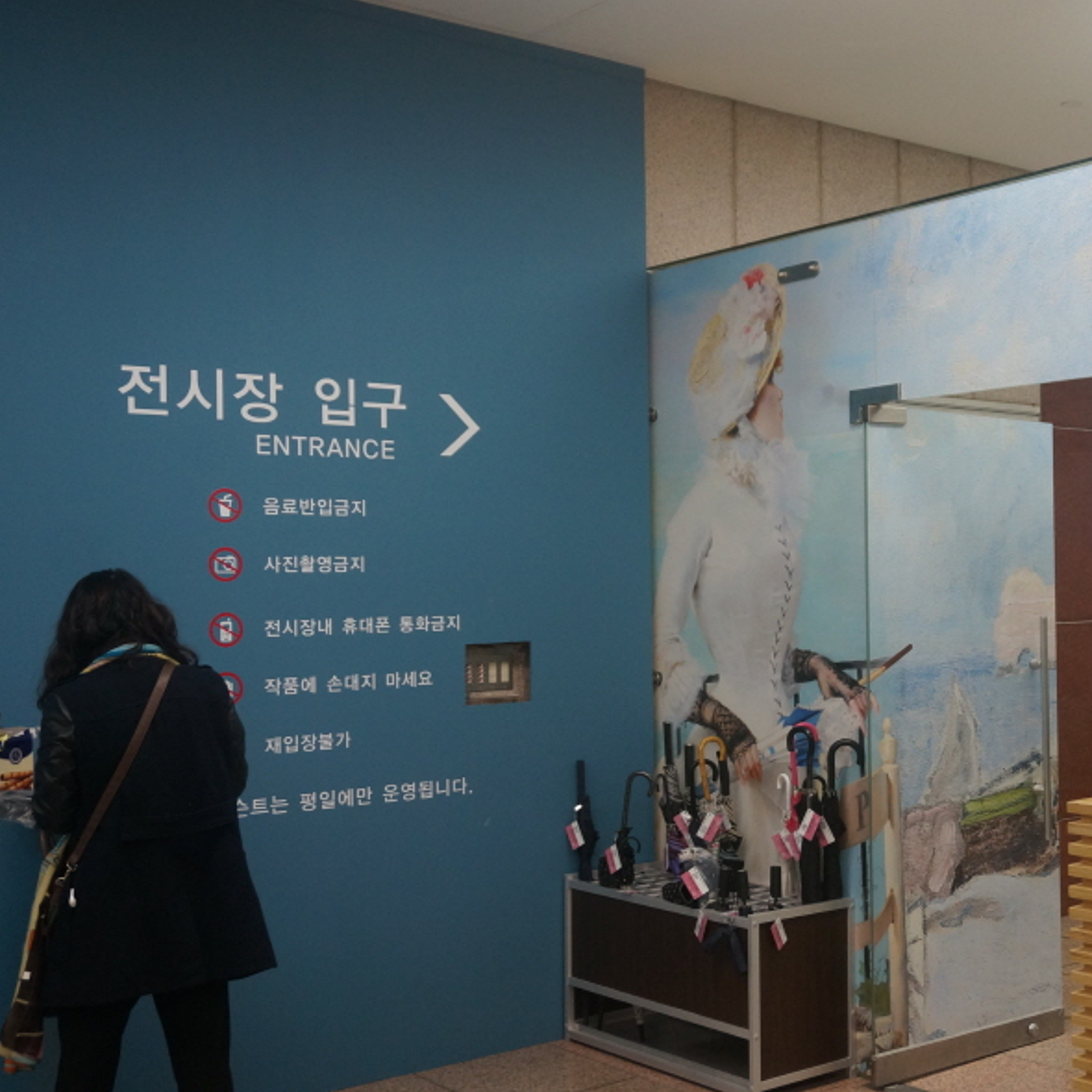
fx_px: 1593
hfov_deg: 37.0
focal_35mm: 45
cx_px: 805
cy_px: 548
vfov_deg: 37.8
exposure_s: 1/60
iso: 800
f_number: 4.5
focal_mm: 23
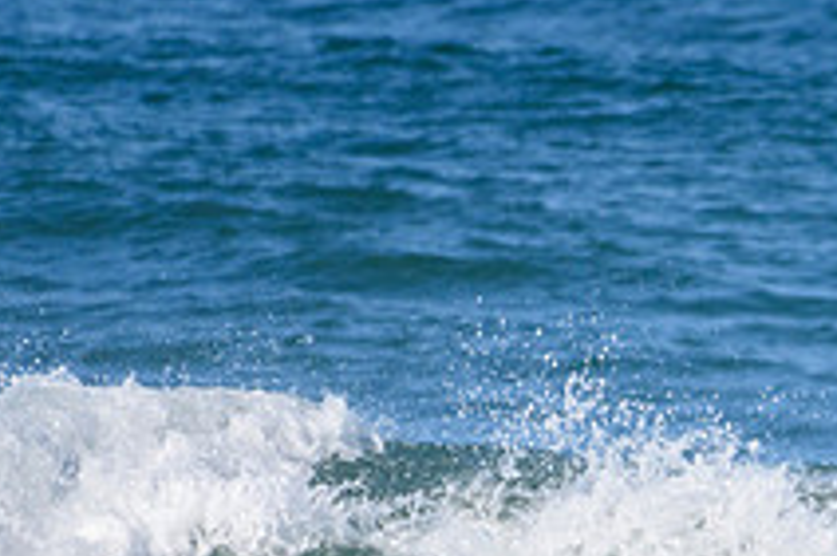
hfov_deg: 1.0
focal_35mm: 2054
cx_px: 1019
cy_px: 708
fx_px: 47717
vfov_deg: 0.7
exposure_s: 1/4000
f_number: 5.6
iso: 720
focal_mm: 500
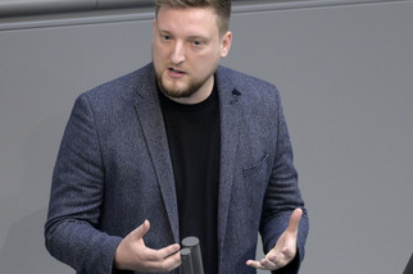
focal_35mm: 546
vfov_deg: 2.5
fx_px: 6257
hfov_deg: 3.8
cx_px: 184
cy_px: 154
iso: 8000
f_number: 5.6
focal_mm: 390
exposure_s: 1/400
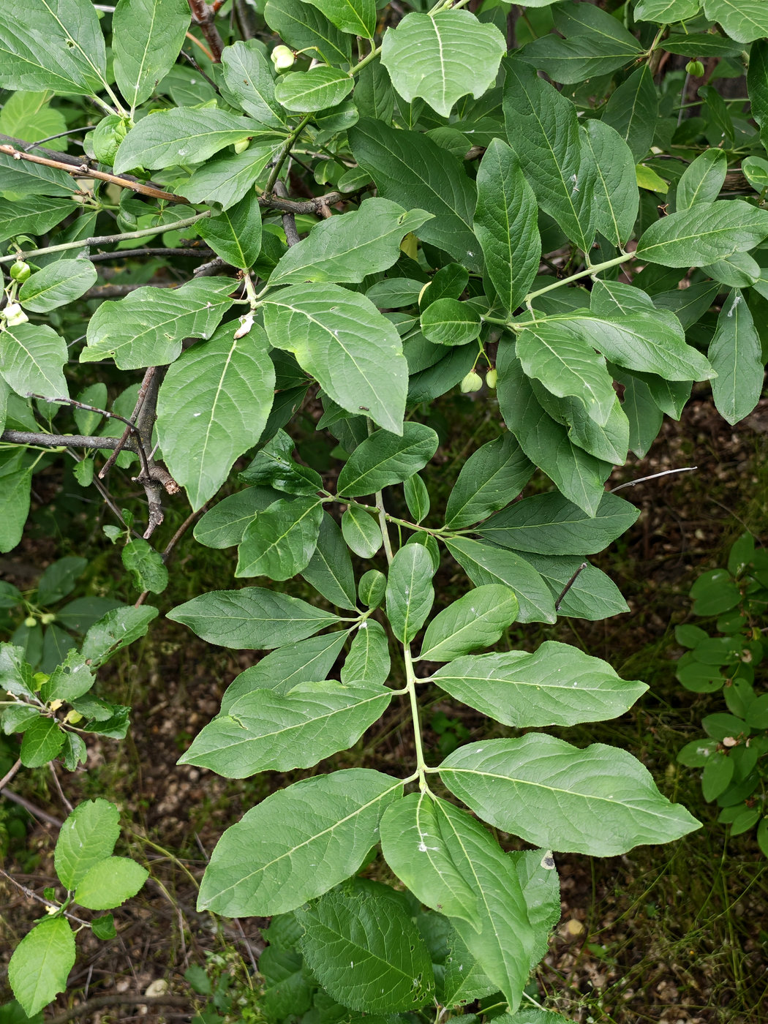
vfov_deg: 39.7
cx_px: 384
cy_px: 512
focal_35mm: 48
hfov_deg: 30.3
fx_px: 1420
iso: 640
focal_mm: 6.12
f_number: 1.9
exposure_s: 1/100
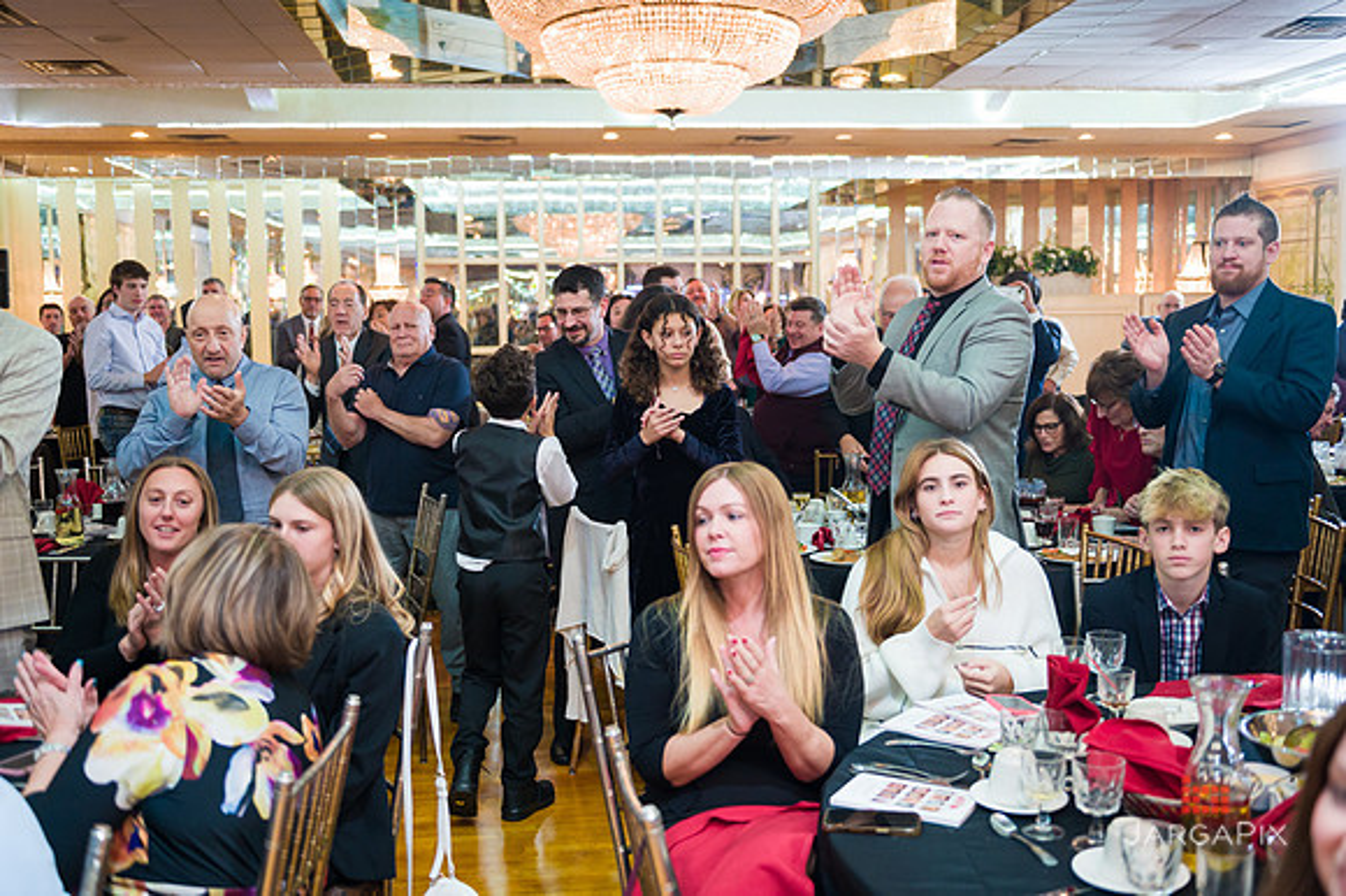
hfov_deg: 53.9
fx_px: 1322
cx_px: 673
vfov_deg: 37.4
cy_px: 448
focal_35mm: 35
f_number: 3.2
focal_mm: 34
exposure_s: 1/200
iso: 1250
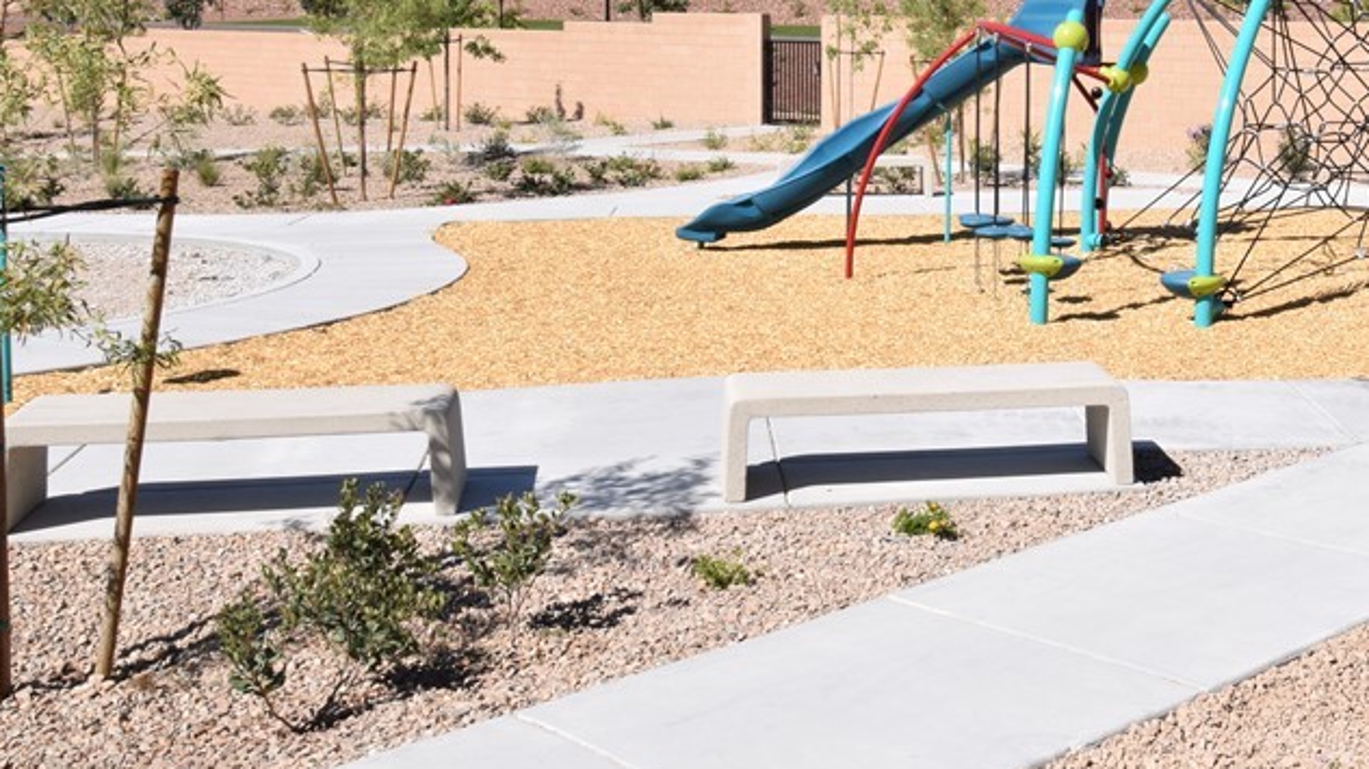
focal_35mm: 54
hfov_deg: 37.4
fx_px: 1960
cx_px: 1057
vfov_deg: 22.0
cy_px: 178
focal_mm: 20
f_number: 20
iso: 100
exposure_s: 1/50
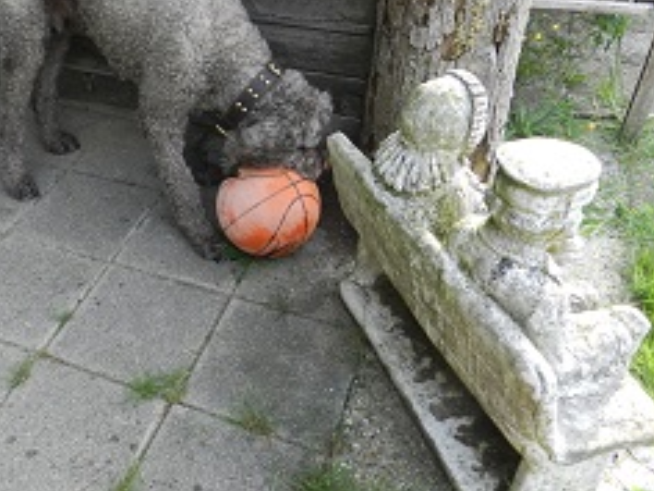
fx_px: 737
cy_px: 158
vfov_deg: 36.4
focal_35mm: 39
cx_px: 177
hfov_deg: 46.4
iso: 160
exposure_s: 1/125
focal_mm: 4
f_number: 3.4
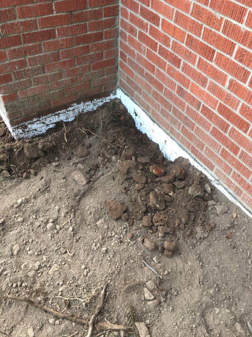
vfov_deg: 61.7
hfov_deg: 48.2
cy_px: 168
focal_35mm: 29
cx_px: 126
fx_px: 281
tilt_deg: -46.9
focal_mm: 4.15
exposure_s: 1/120
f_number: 2.2
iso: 32
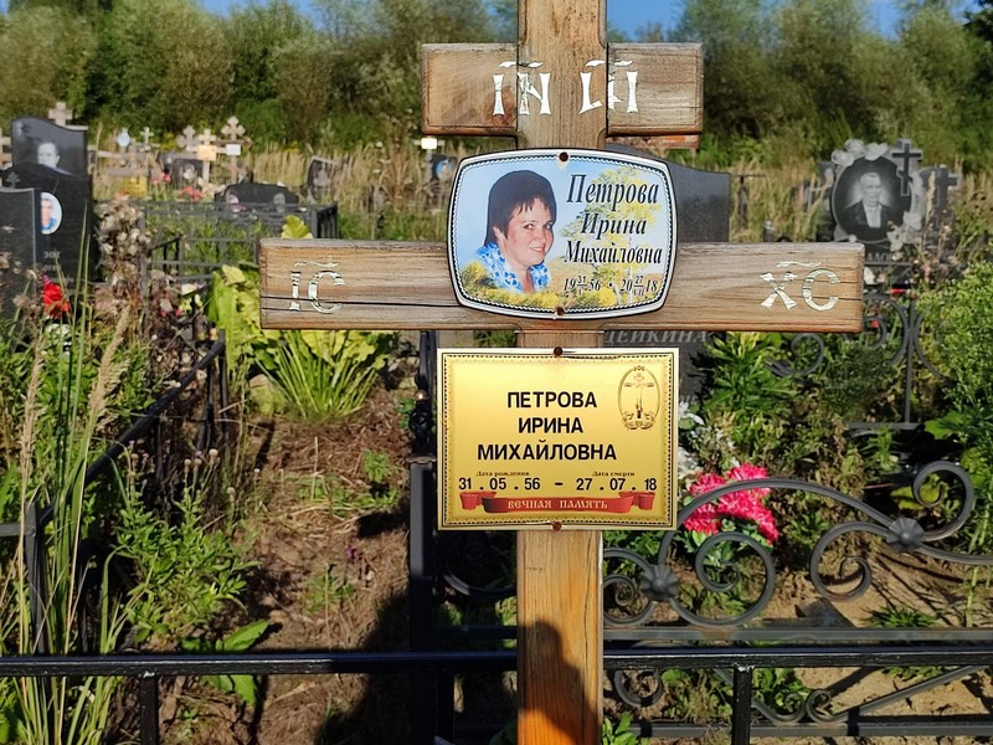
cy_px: 372
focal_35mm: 25
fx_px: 717
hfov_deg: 69.4
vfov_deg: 54.9
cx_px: 496
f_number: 1.9
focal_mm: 6.04
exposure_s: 1/1303
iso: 50
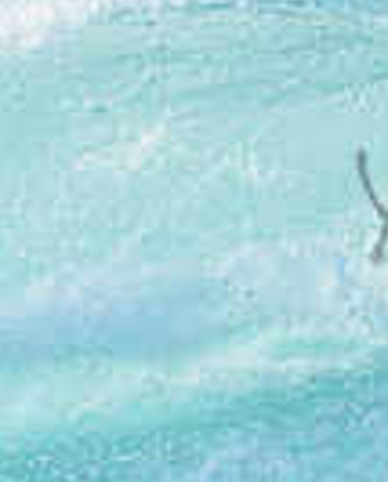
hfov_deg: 0.8
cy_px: 176
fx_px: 29182
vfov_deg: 0.9
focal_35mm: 2040
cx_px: 729
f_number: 5.6
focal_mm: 500
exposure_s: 1/2000
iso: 500
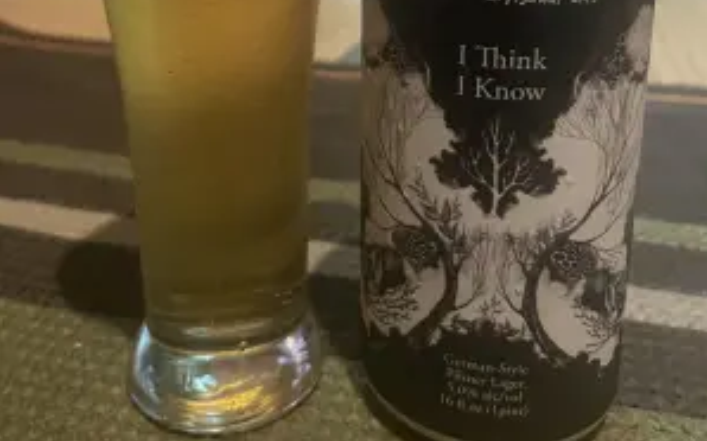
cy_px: 43
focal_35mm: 37
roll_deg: -0.1
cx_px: 354
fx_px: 713
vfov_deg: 32.6
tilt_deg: -15.0
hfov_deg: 52.8
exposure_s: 1/30
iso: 1000
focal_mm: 4.2
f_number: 1.6
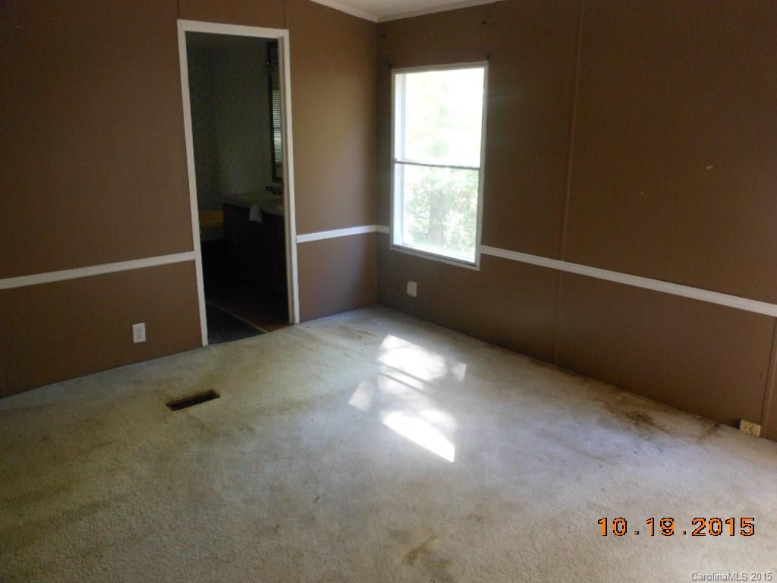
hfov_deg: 63.4
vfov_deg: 49.7
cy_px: 292
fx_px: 628
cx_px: 388
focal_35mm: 28
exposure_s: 1/25
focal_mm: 5
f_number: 3.7
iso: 400
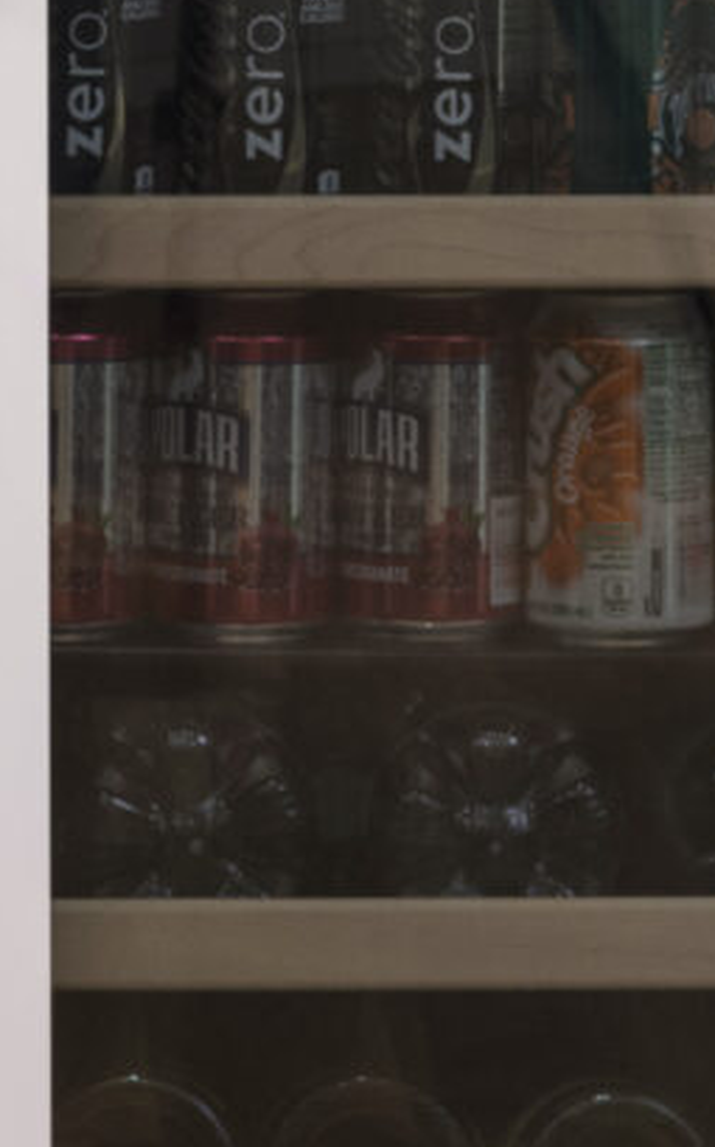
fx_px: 13961
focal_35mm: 447
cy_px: -847
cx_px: 144
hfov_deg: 2.9
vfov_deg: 4.7
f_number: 9.5
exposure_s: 1/6
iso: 280
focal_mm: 70
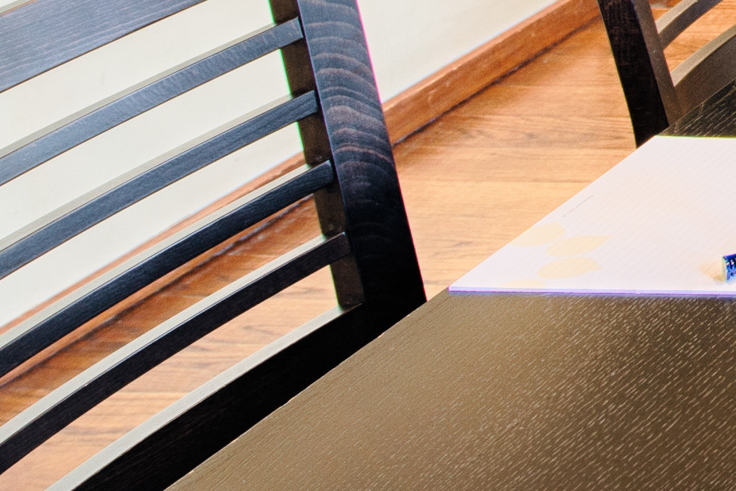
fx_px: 2433
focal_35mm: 119
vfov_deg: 10.0
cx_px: 1918
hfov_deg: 12.3
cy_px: -701
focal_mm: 17
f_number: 8
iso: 100
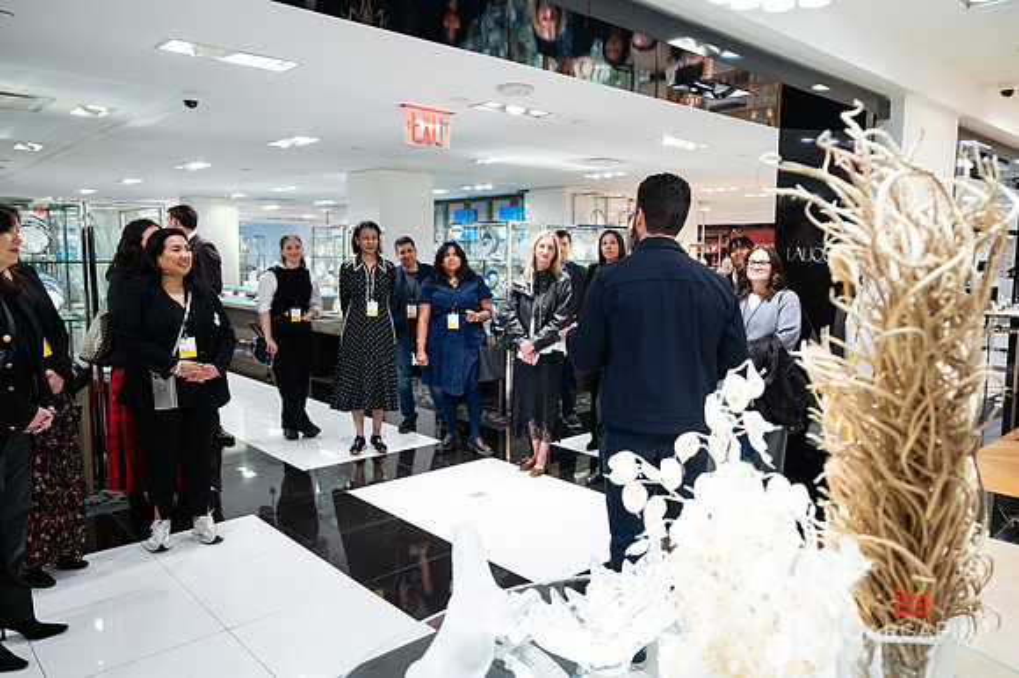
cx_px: 529
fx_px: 714
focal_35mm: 25
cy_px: 326
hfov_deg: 71.0
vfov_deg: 50.8
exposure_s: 1/160
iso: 800
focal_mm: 24
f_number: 3.2
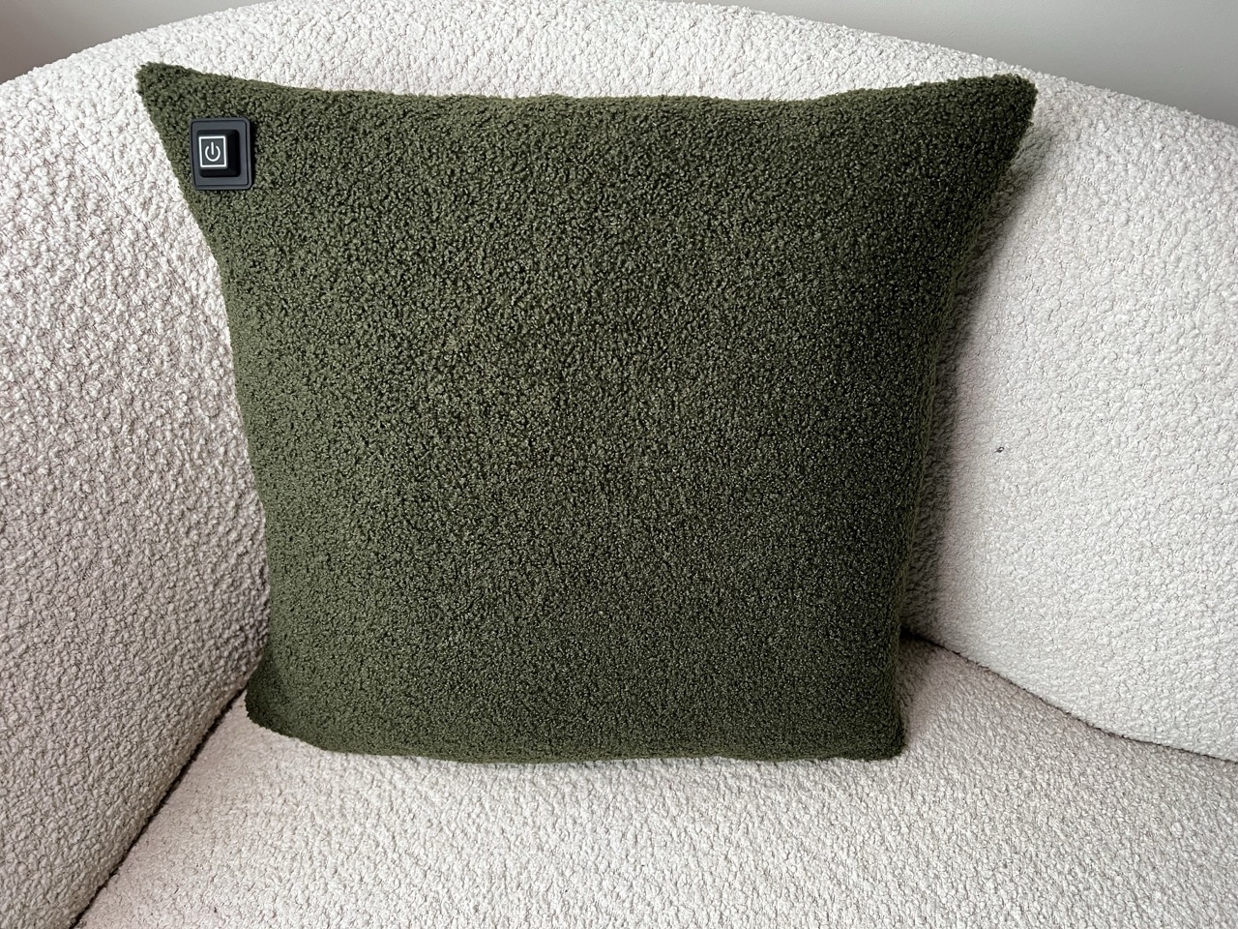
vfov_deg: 53.1
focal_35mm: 26
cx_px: 619
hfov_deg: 67.3
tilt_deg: -56.2
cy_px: 464
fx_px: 930
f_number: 1.5
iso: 125
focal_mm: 5.7
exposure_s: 1/71
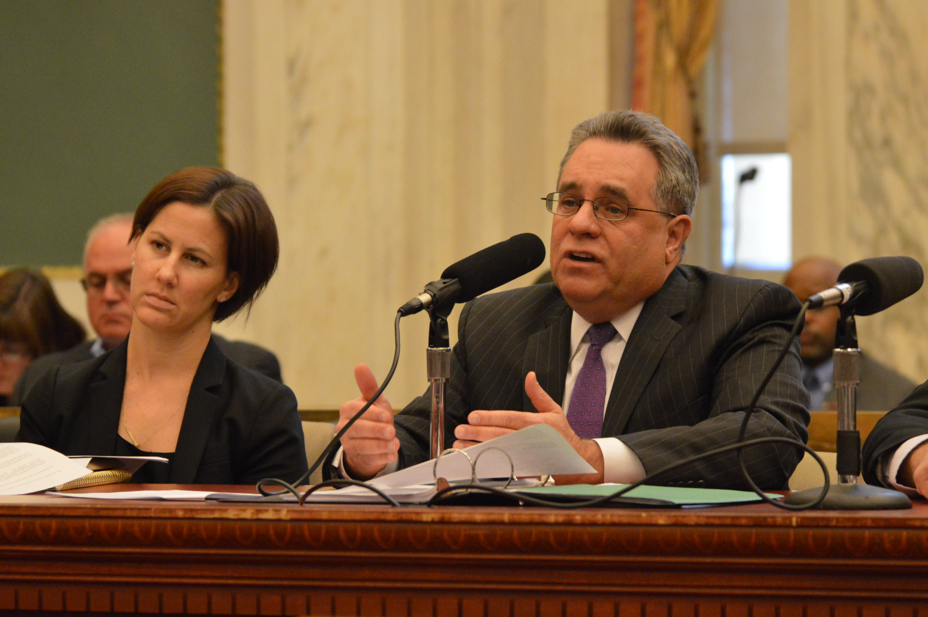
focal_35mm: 180
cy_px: 308
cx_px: 464
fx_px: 4636
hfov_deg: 11.4
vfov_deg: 7.6
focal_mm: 120
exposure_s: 1/25
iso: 3200
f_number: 4
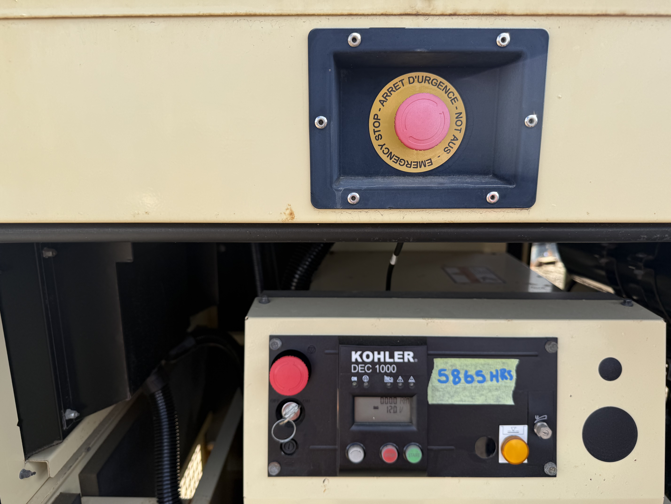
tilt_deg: -11.2
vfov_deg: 56.8
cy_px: 252
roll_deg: -0.5
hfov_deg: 71.6
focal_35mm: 24
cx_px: 336
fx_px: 465
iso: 80
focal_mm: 6.76
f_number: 1.78
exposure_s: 1/1192
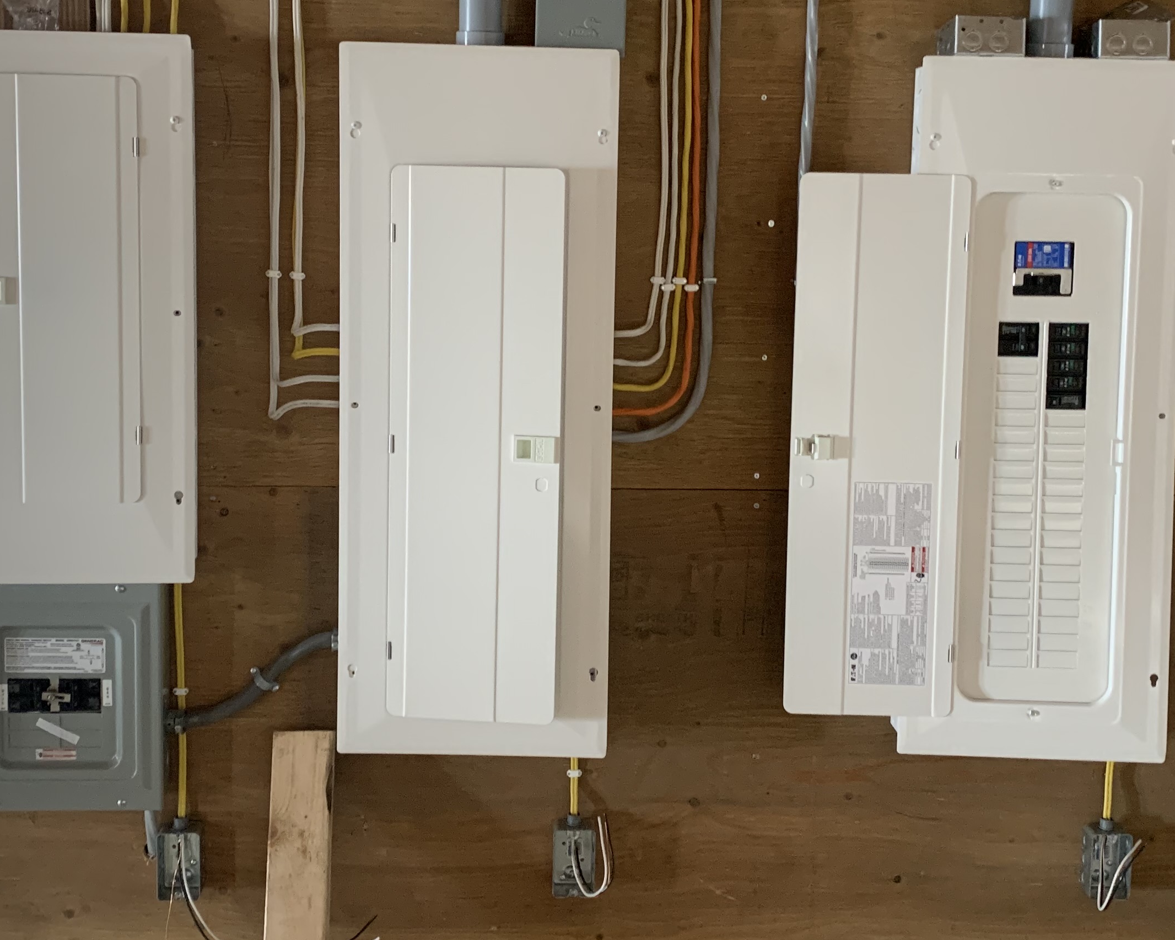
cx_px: 619
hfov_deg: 38.8
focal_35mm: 48
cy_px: 366
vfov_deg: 31.3
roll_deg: -0.9
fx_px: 1669
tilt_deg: -5.5
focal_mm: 4.25
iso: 400
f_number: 1.8
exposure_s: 1/55
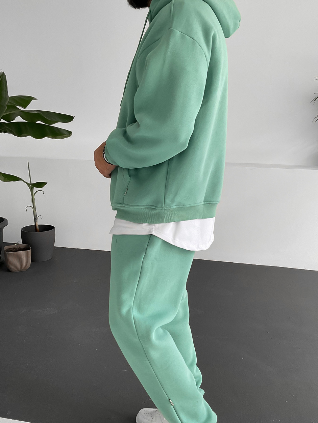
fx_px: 453
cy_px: 214
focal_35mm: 37
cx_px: 168
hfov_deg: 38.7
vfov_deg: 50.1
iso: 64
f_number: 1.8
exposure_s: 1/120
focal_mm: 3
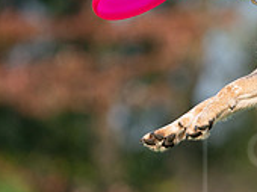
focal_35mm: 1375
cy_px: 175
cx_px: 348
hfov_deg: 1.4
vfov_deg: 1.1
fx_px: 10194
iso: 1250
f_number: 6.3
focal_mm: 419
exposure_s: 1/4000
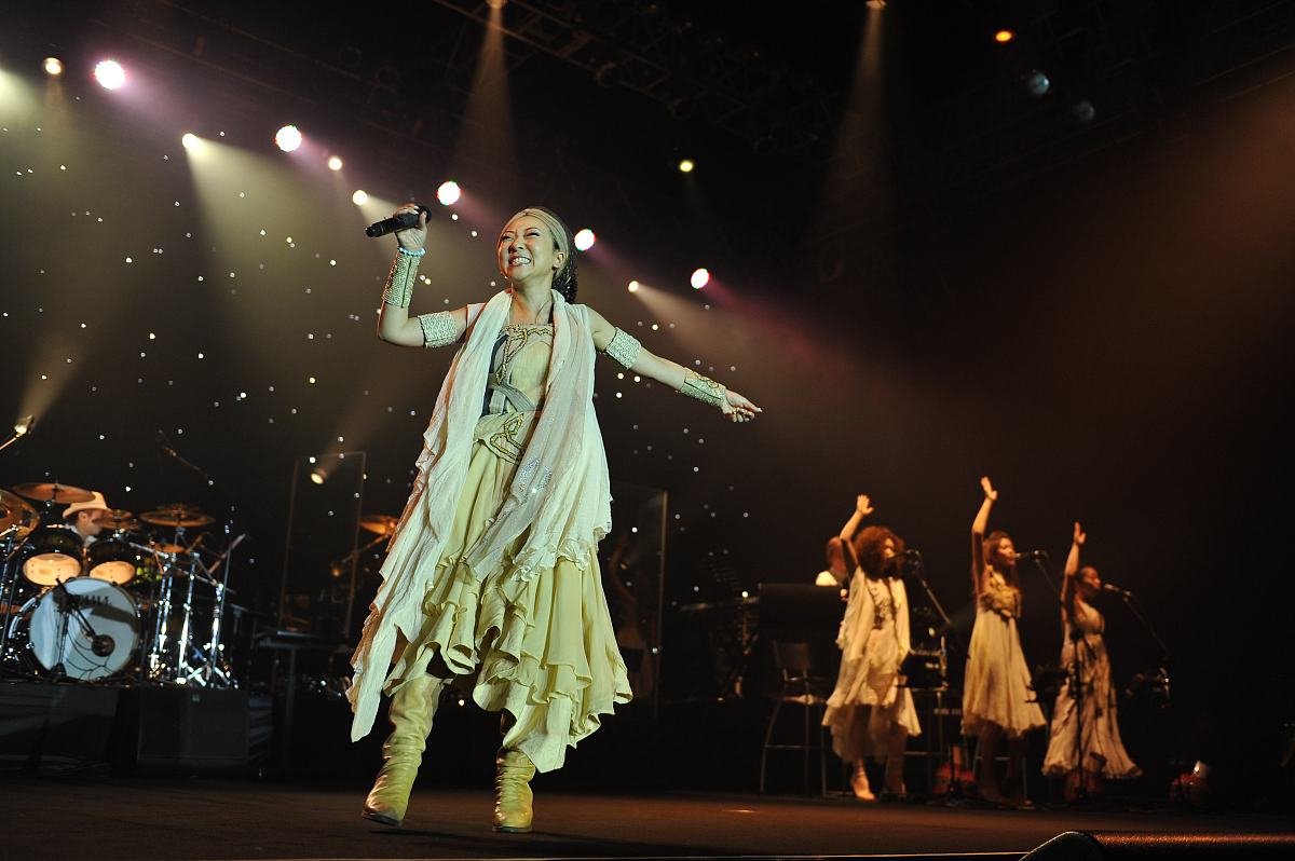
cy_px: 430
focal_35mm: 35
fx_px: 1258
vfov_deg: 37.8
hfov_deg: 54.5
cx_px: 648
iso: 1250
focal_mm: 35
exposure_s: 1/400
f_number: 2.8
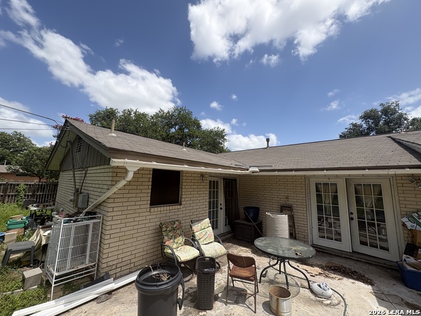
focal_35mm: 14
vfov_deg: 85.7
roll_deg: -1.8
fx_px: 170
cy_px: 158
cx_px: 210
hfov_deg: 102.1
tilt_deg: +9.2
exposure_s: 1/1880
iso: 50
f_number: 2.2
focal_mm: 2.22
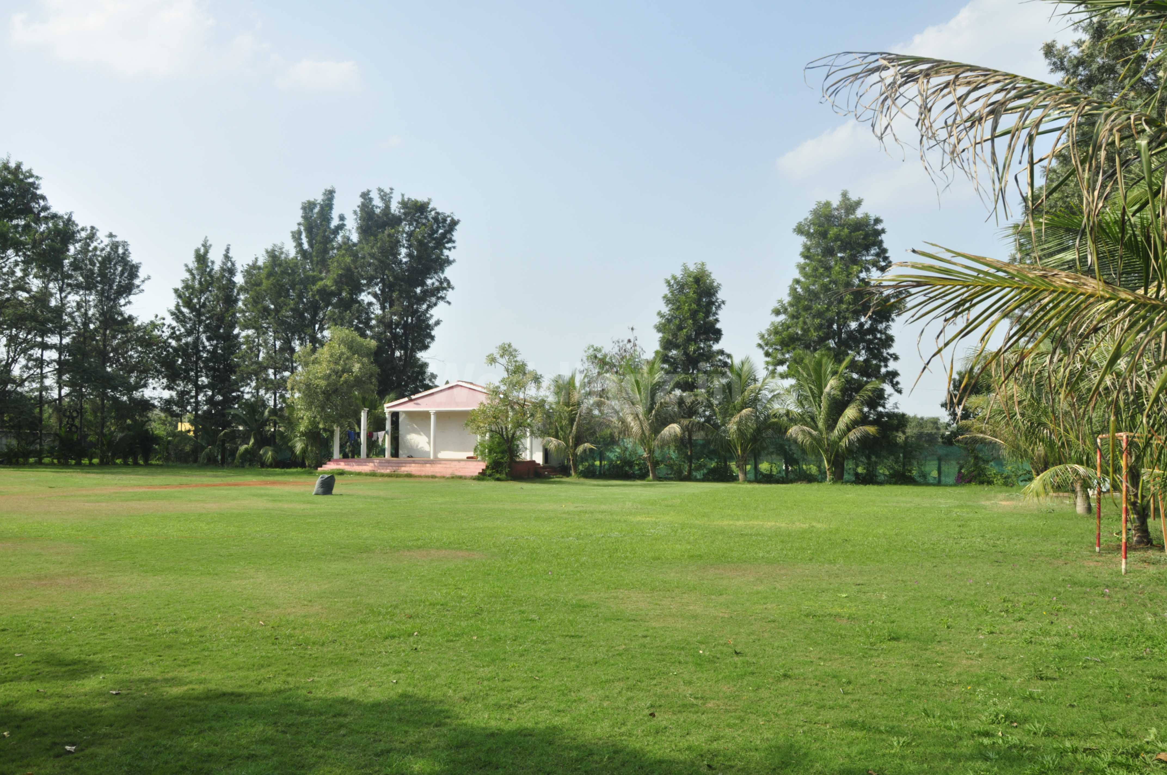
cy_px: 388
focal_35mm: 52
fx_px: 1700
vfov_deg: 25.7
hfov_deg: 37.9
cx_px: 584
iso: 200
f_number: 11
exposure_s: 1/200
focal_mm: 35
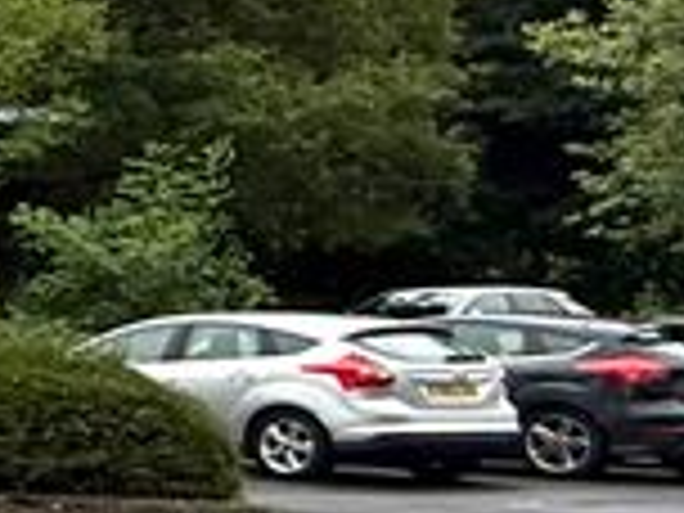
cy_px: 304
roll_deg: +0.3
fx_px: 2015
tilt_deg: -0.2
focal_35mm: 102
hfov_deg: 11.1
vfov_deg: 14.5
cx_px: -1413
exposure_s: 1/1125
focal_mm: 2.22
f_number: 2.2
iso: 50
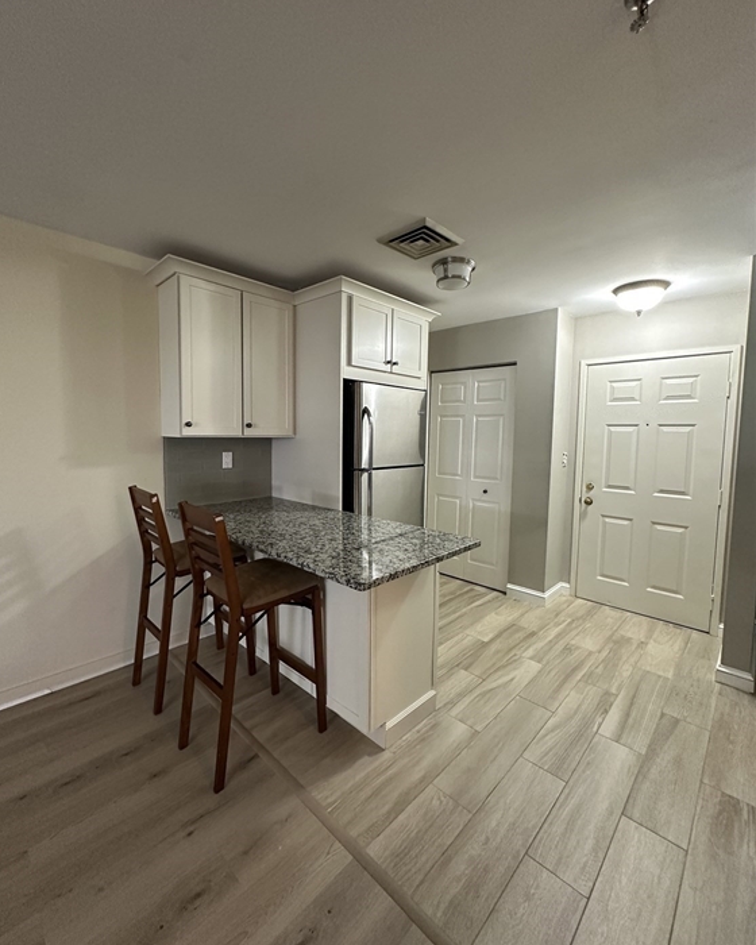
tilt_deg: -3.5
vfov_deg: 96.8
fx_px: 420
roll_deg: -2.0
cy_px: 462
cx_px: 369
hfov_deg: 84.0
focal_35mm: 15
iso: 320
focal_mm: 2.22
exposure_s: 1/60
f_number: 2.2
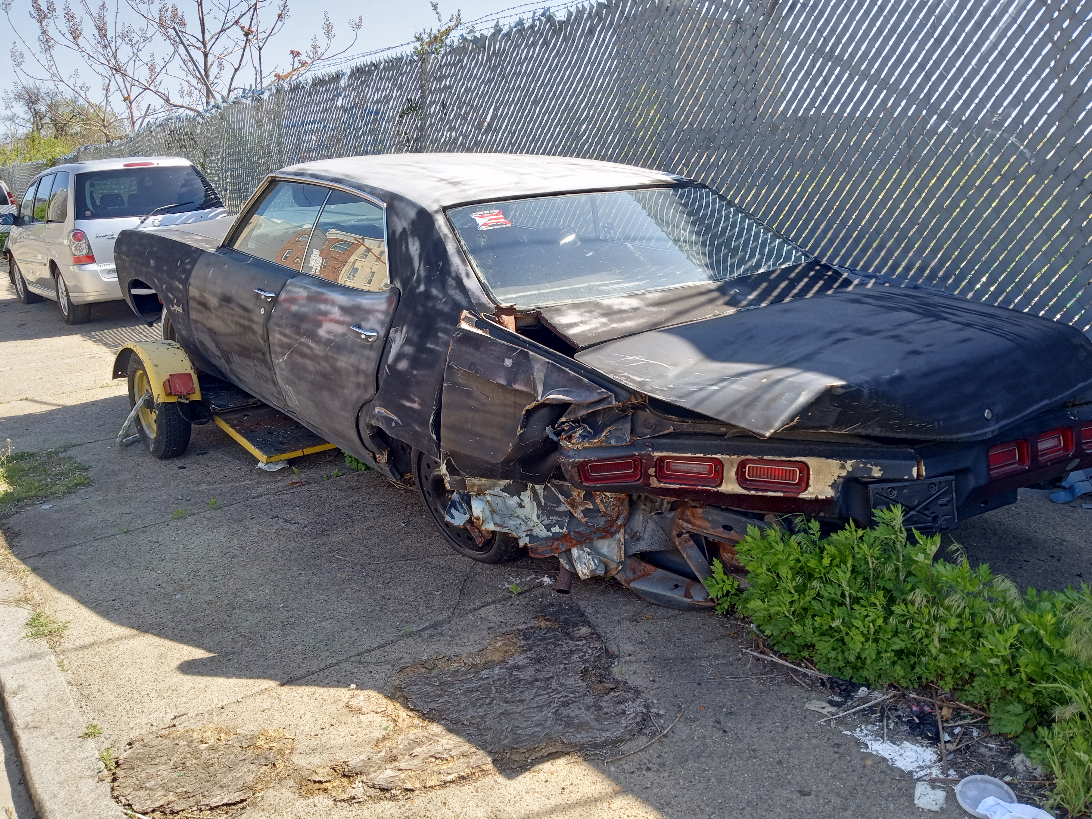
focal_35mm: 29
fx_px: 915
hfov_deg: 61.7
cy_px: 399
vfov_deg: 48.2
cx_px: 547
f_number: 2.2
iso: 106
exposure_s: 1/380
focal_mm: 3.71
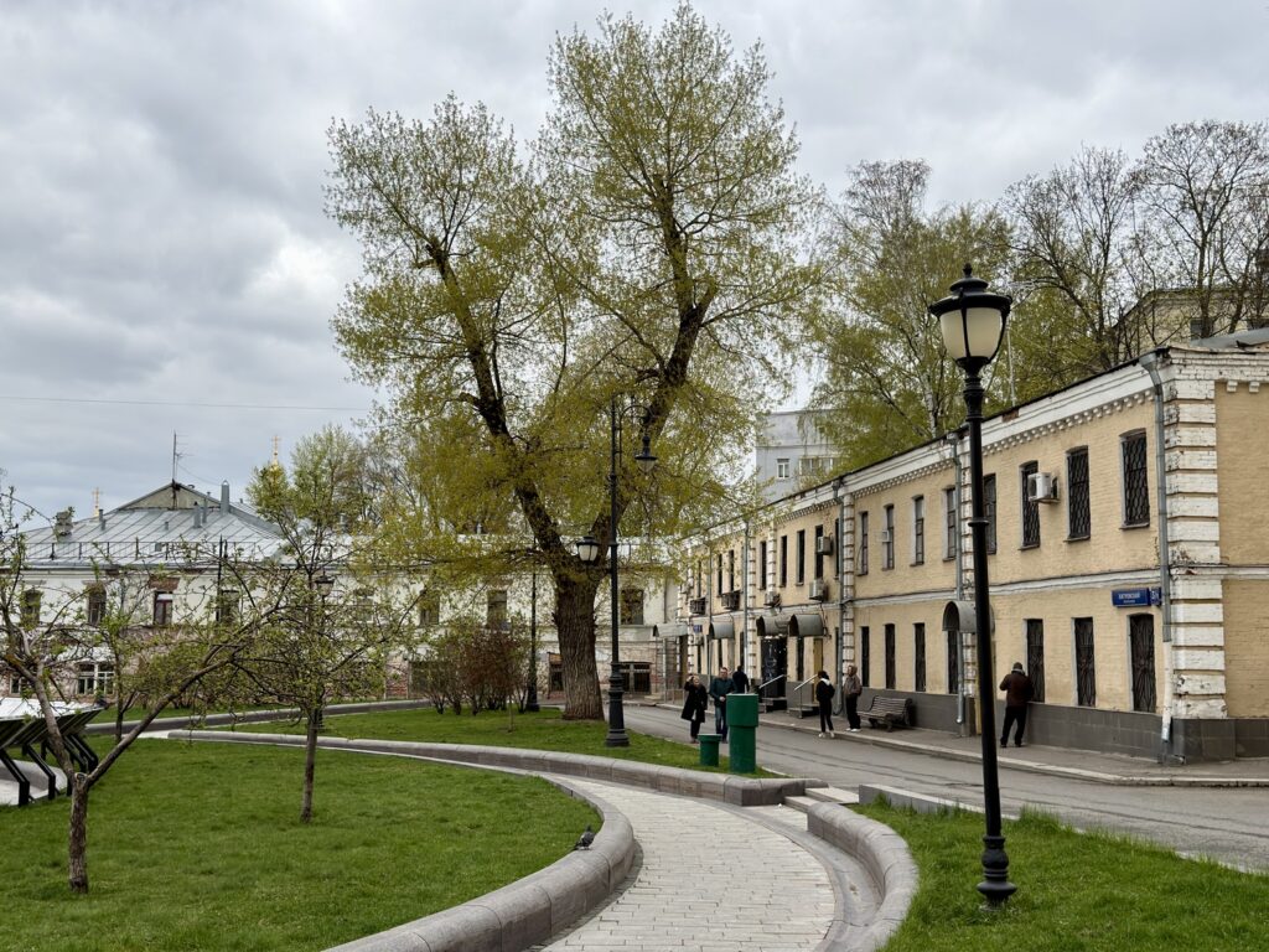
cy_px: 476
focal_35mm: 40
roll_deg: -0.8
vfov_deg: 36.0
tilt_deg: +6.7
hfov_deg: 46.8
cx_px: 634
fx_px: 1466
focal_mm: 6.76
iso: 64
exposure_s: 1/2066
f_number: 1.78
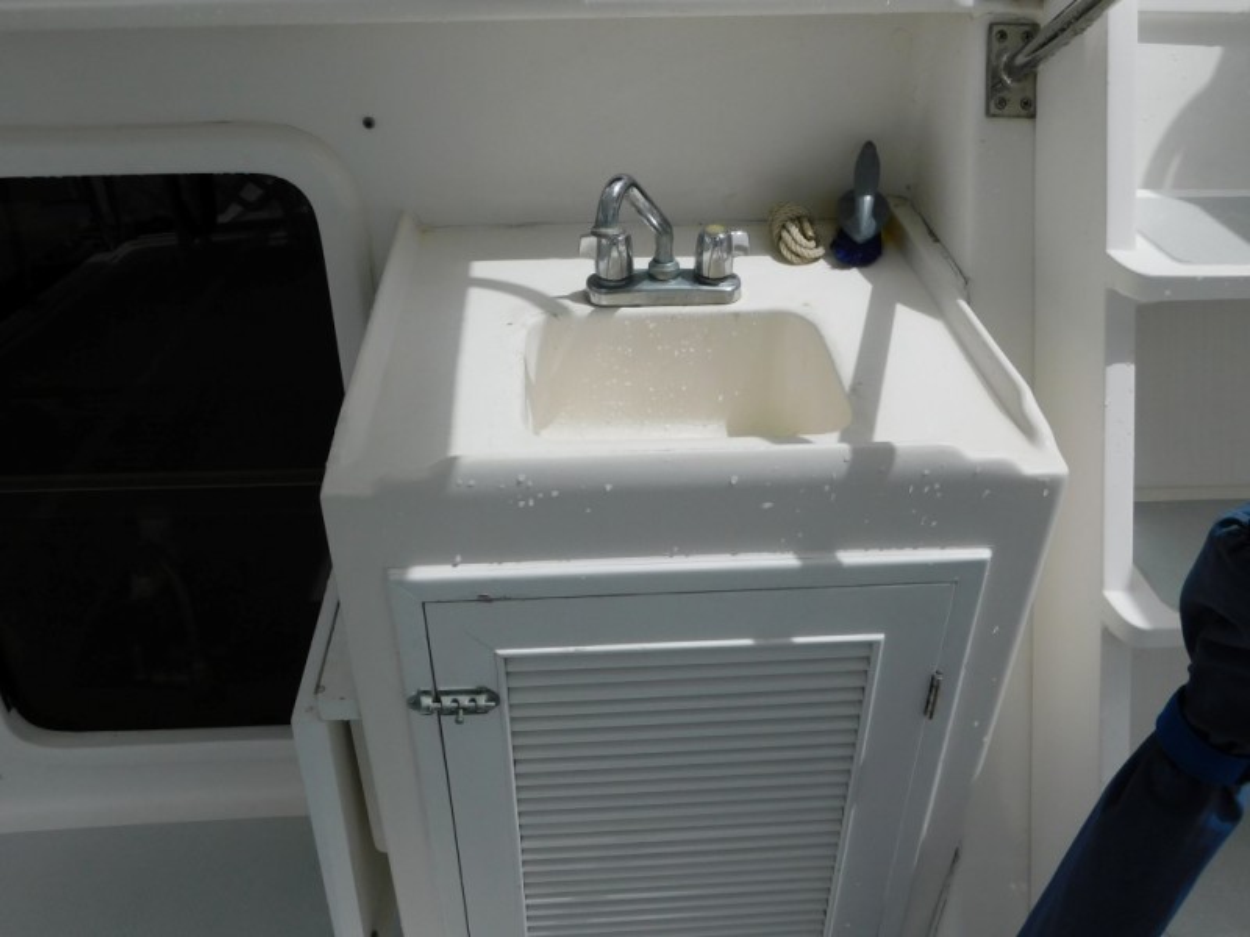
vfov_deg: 46.8
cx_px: 625
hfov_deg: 60.0
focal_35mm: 30
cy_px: 468
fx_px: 1083
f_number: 6.4
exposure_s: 1/1250
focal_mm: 5.3
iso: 125
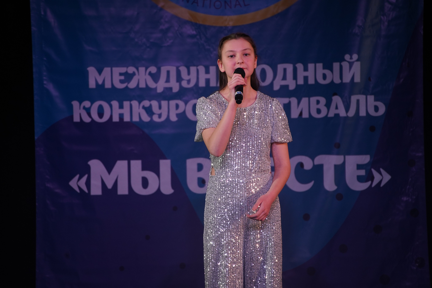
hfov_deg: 7.7
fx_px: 3192
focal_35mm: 266
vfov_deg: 5.2
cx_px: 216
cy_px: 144
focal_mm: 266
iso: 1600
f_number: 6.3
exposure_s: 1/250
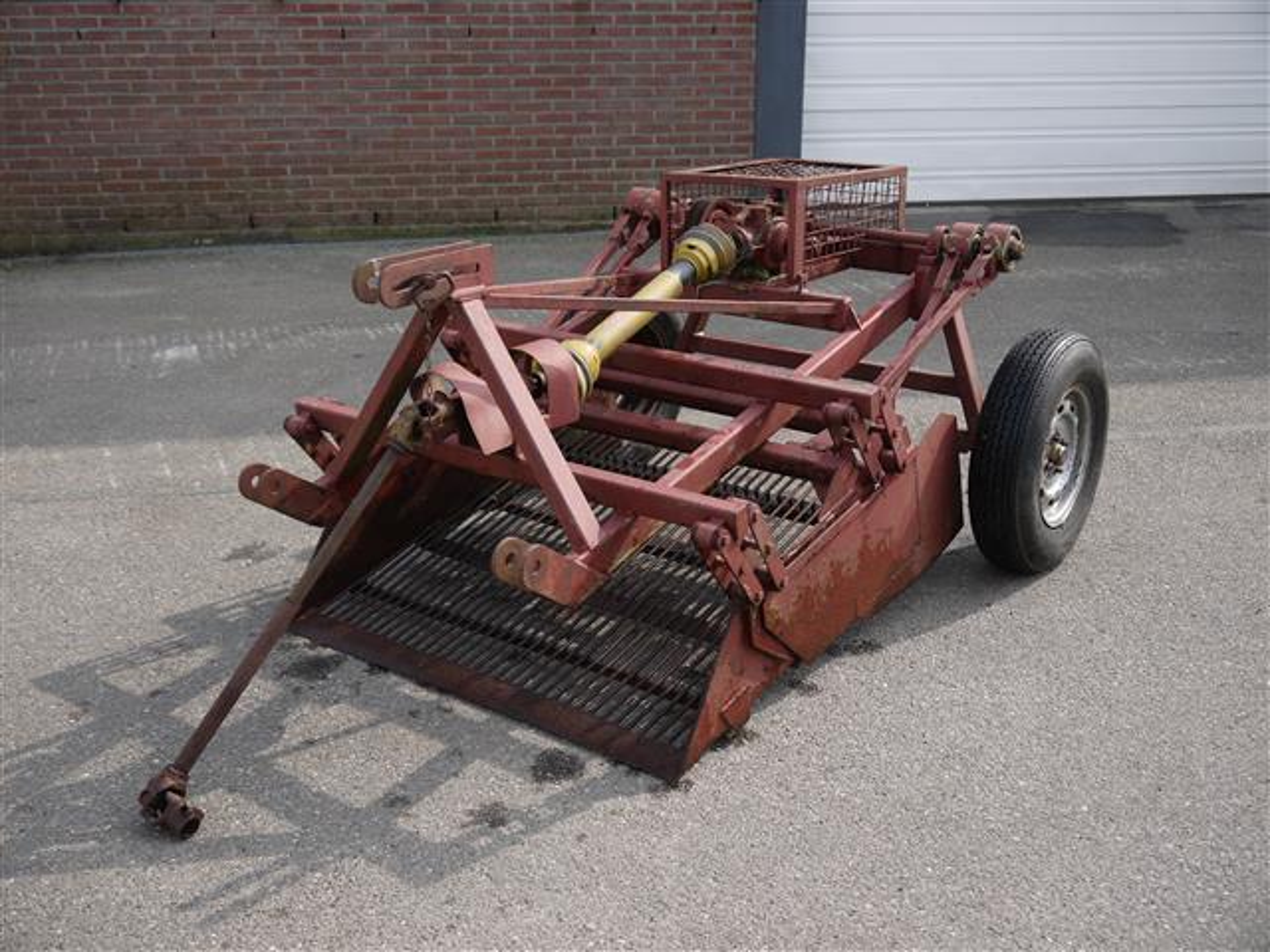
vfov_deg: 36.0
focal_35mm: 40
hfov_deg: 46.8
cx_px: 635
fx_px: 1468
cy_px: 476
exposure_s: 1/500
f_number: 4.2
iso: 100
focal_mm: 20
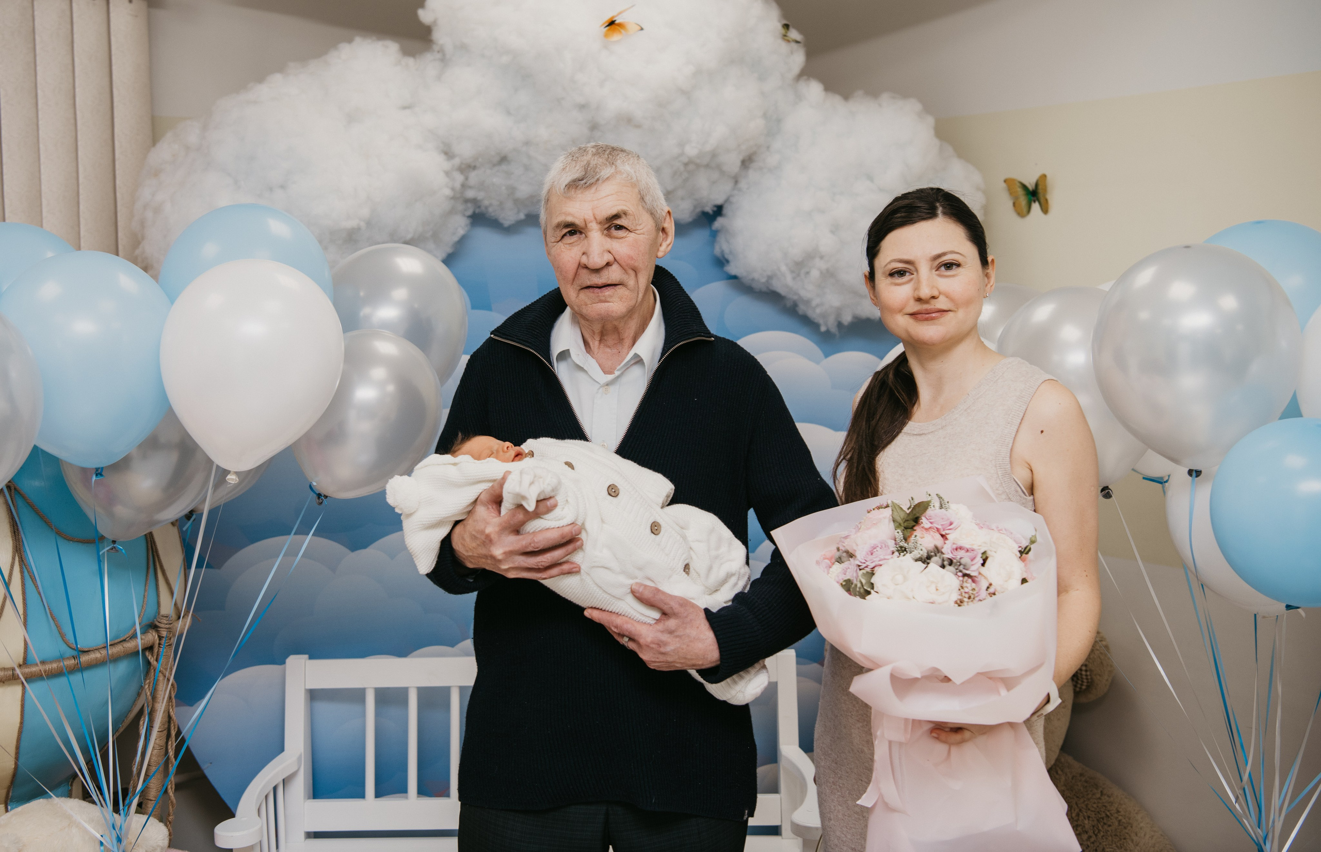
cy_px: 370
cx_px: 598
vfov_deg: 29.7
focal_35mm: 44
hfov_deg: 44.6
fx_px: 1607
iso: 160
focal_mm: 40
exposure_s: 1/160
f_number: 4
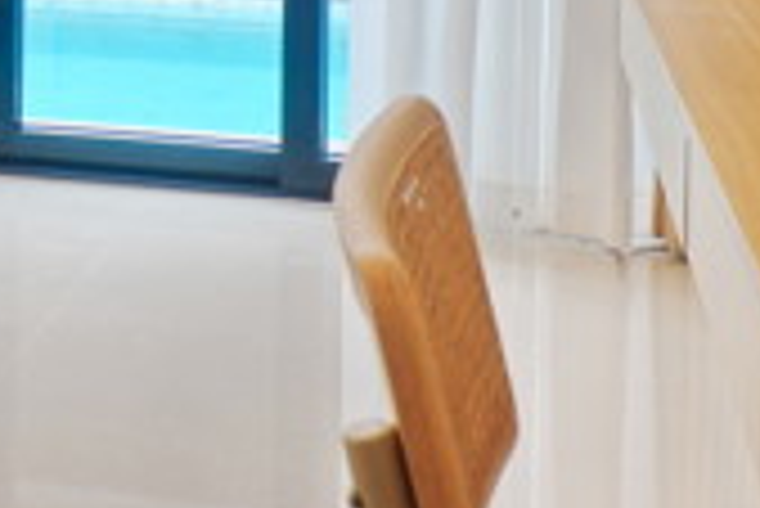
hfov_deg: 22.0
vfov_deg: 15.0
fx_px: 1796
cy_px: -234
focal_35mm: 85
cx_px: -162
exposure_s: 1/140
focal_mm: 16
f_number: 5
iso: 200
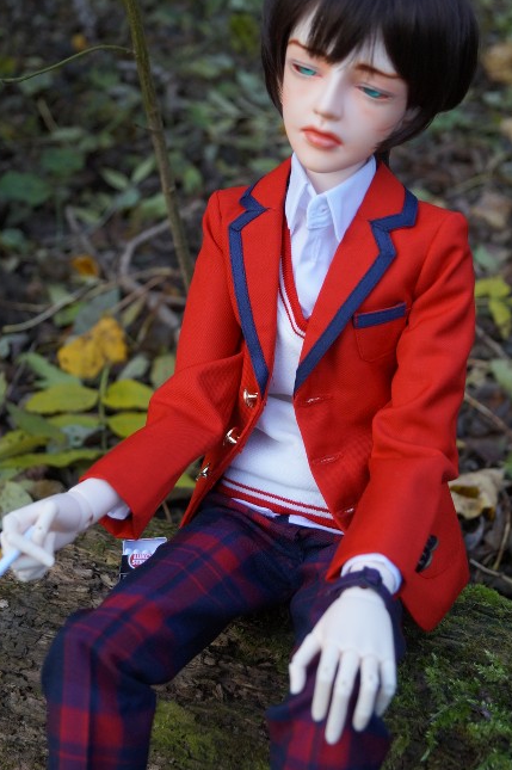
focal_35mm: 50
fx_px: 1068
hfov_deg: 27.0
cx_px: 250
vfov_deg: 39.6
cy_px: 359
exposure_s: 1/160
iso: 800
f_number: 4.5
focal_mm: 28
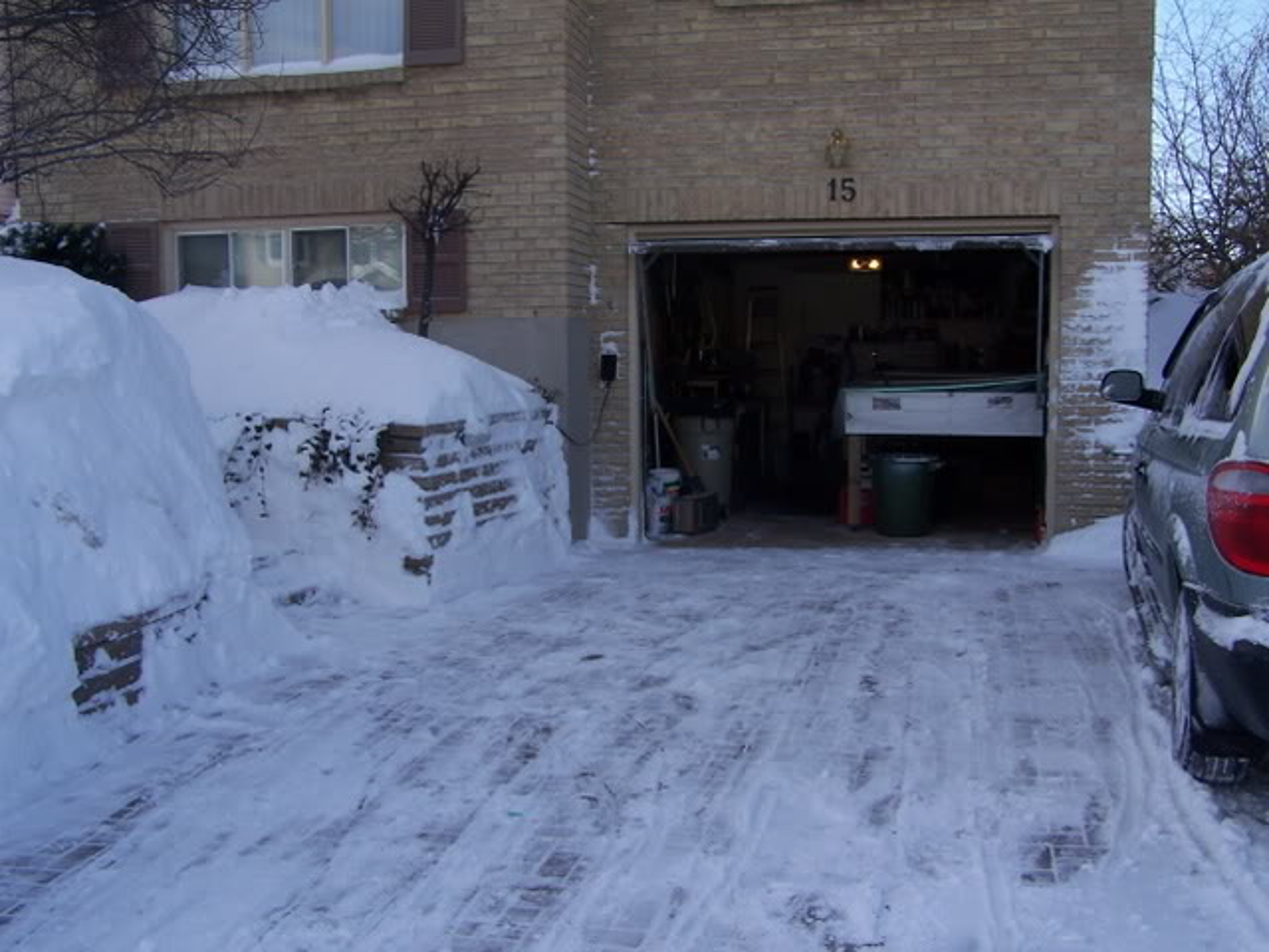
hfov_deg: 49.0
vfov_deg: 37.7
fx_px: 1393
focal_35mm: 38
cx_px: 634
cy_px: 476
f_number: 4
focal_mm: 6.3
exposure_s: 1/640
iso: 80
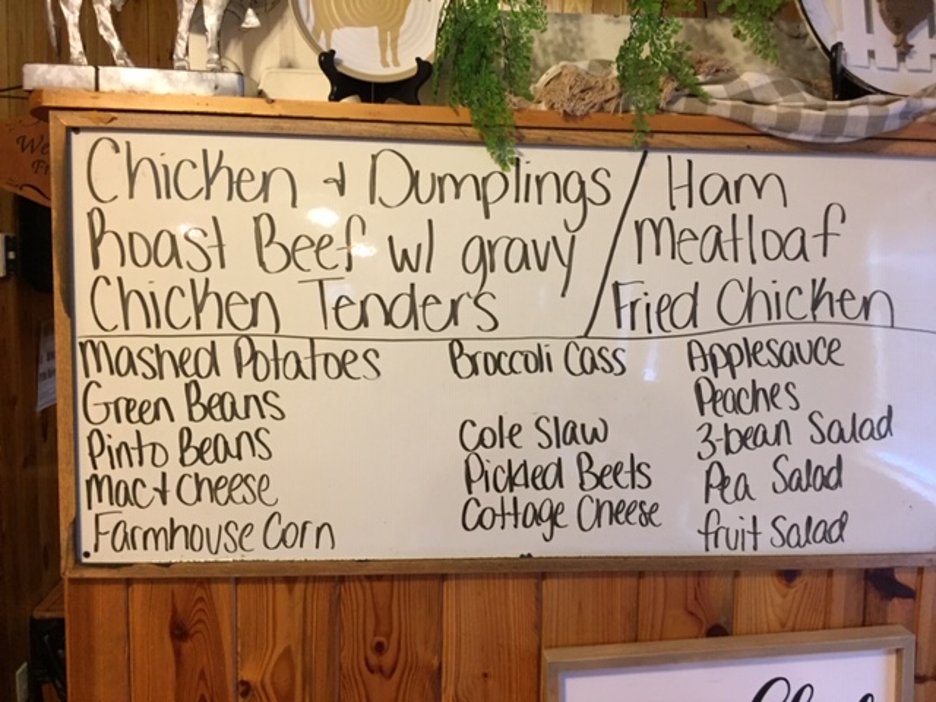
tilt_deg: -6.6
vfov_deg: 48.2
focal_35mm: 29
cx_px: 468
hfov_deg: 61.7
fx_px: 784
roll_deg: -1.0
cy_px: 351
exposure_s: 1/30
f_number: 2.2
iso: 160
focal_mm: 4.15
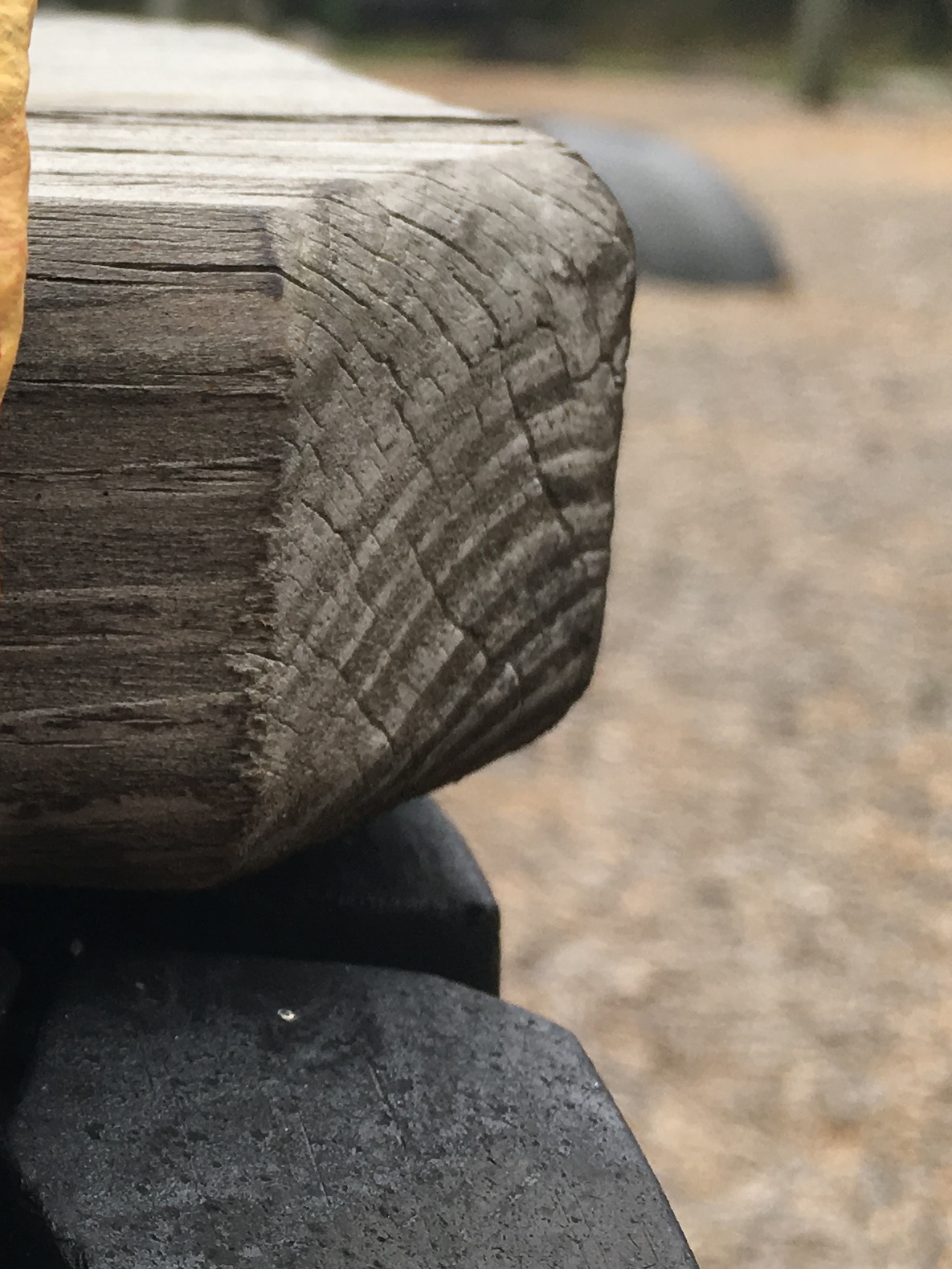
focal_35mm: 74
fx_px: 2714
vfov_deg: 26.3
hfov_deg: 18.1
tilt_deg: -12.3
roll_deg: -2.4
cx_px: -411
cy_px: 540
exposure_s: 1/416
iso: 25
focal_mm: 4.15
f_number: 2.2
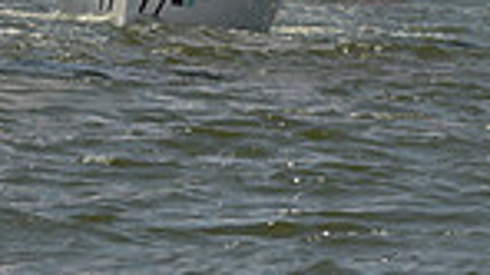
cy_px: -593
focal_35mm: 860
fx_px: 11166
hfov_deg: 2.5
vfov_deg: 1.4
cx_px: 68
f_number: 13
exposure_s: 1/1000
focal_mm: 210
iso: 280
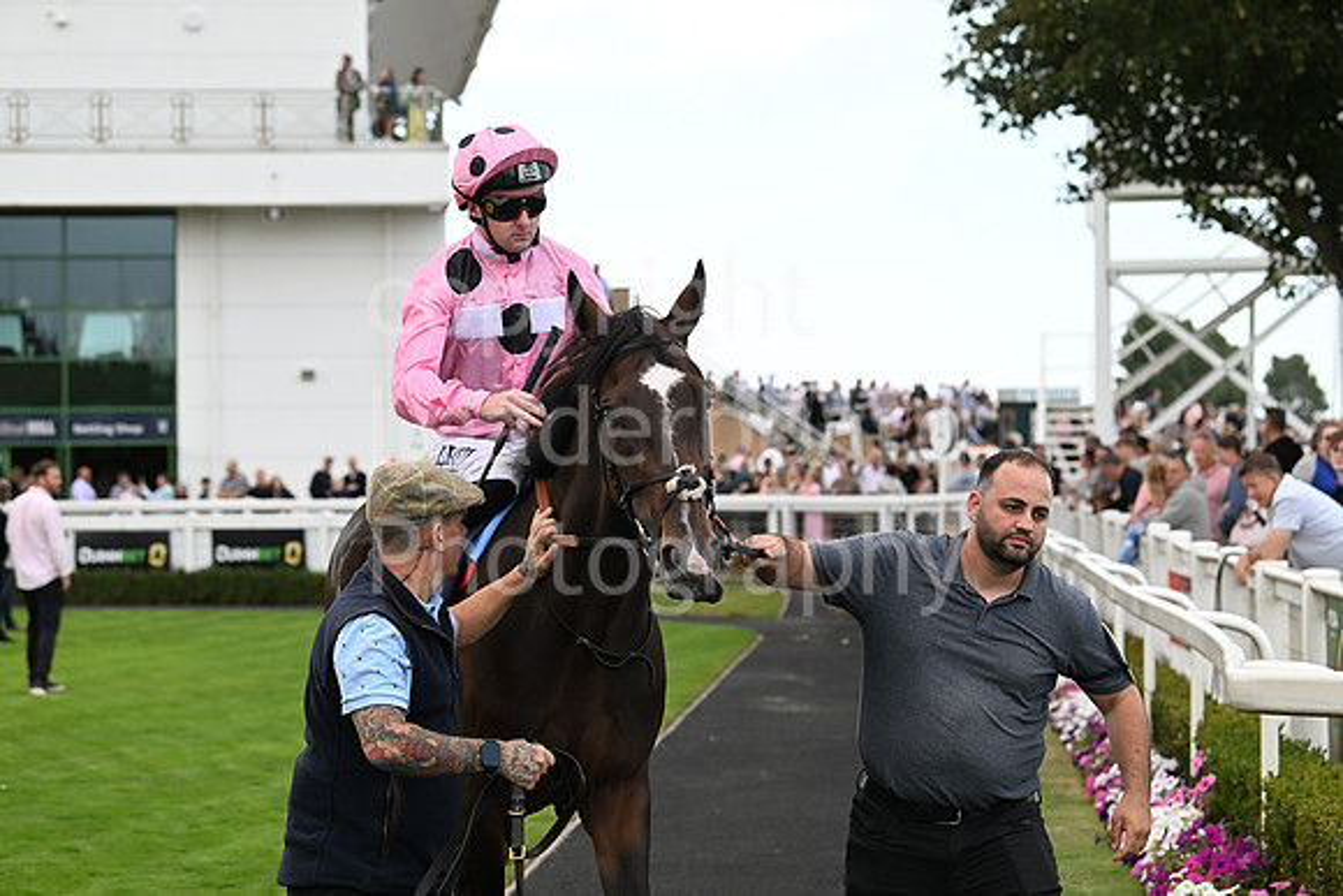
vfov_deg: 15.9
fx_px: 3209
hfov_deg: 23.6
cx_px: 672
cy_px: 448
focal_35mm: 86
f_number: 4.5
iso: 800
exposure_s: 1/1250
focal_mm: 86
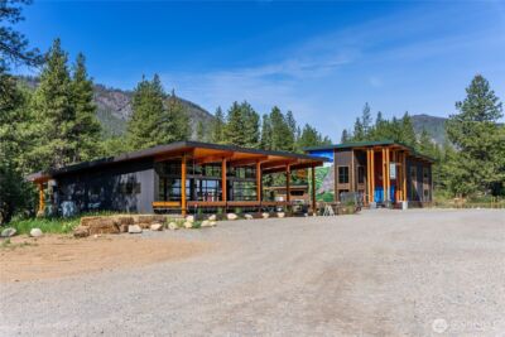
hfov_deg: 48.4
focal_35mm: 40
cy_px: 168
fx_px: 561
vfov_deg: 33.4
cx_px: 252
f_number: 5
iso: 80
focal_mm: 40
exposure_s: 1/800
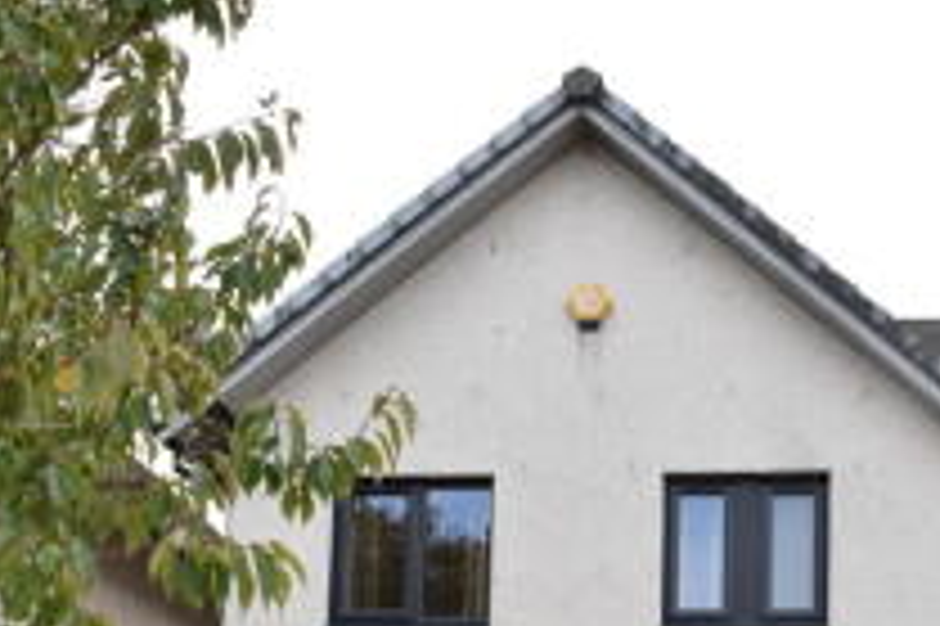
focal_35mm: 75
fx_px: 1957
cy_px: 673
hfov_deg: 26.2
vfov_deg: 17.6
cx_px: 841
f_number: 6.3
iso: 200
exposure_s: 1/250
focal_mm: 22
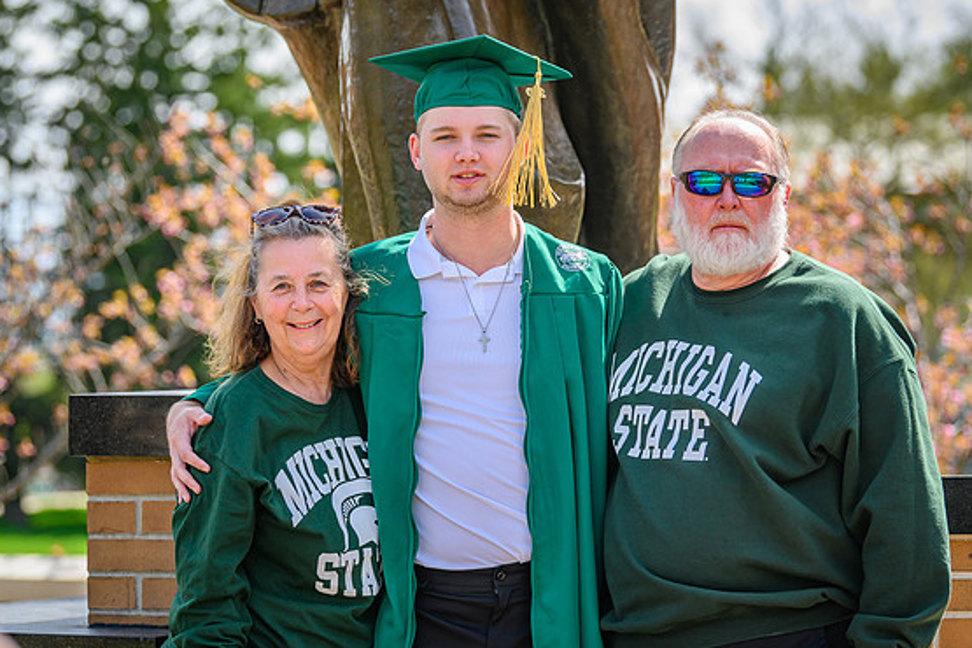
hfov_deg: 15.6
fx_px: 3537
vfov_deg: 10.5
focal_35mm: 131
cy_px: 316
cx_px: 479
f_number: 4
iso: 400
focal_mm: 120
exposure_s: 1/1600
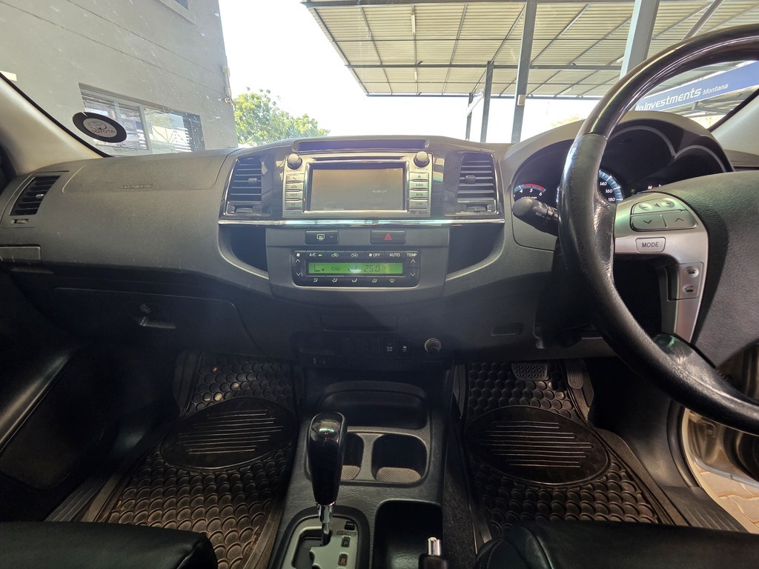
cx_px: 380
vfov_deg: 89.9
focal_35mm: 13
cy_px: 284
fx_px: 285
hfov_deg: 106.2
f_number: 2.2
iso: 160
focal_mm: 2.2
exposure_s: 1/50
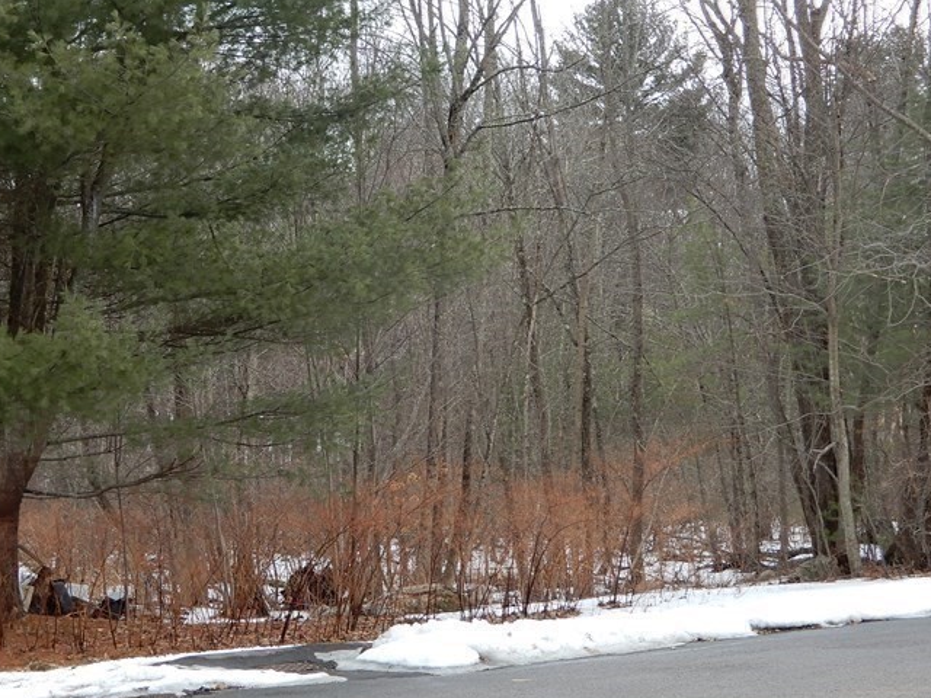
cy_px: 317
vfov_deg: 18.4
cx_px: 396
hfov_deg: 24.4
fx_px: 2152
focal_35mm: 80
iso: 80
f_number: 4
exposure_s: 1/100
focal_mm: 8.9
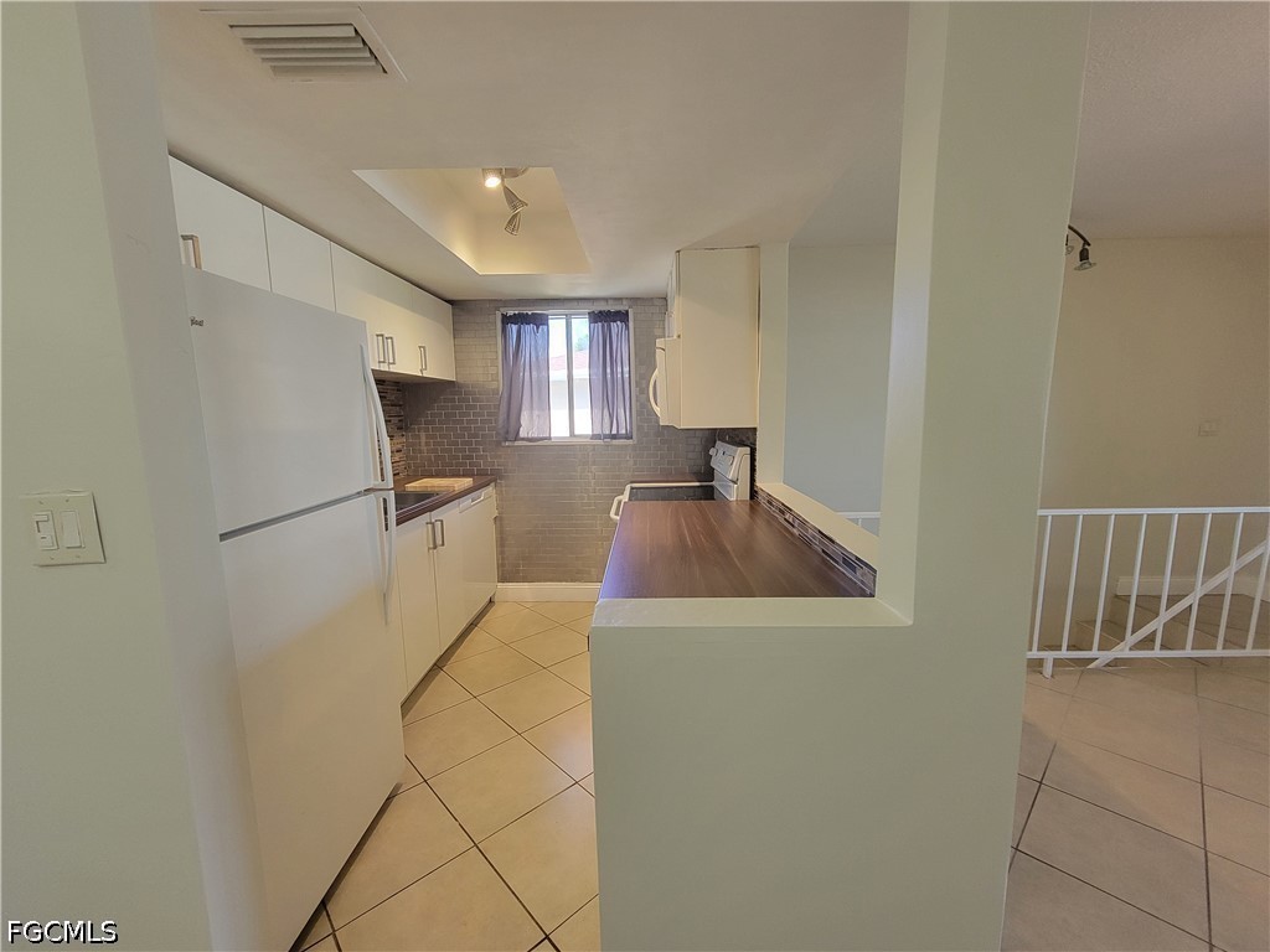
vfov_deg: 89.9
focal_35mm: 13
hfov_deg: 106.2
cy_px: 476
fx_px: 477
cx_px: 635
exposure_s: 1/60
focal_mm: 2.2
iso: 320
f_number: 2.2
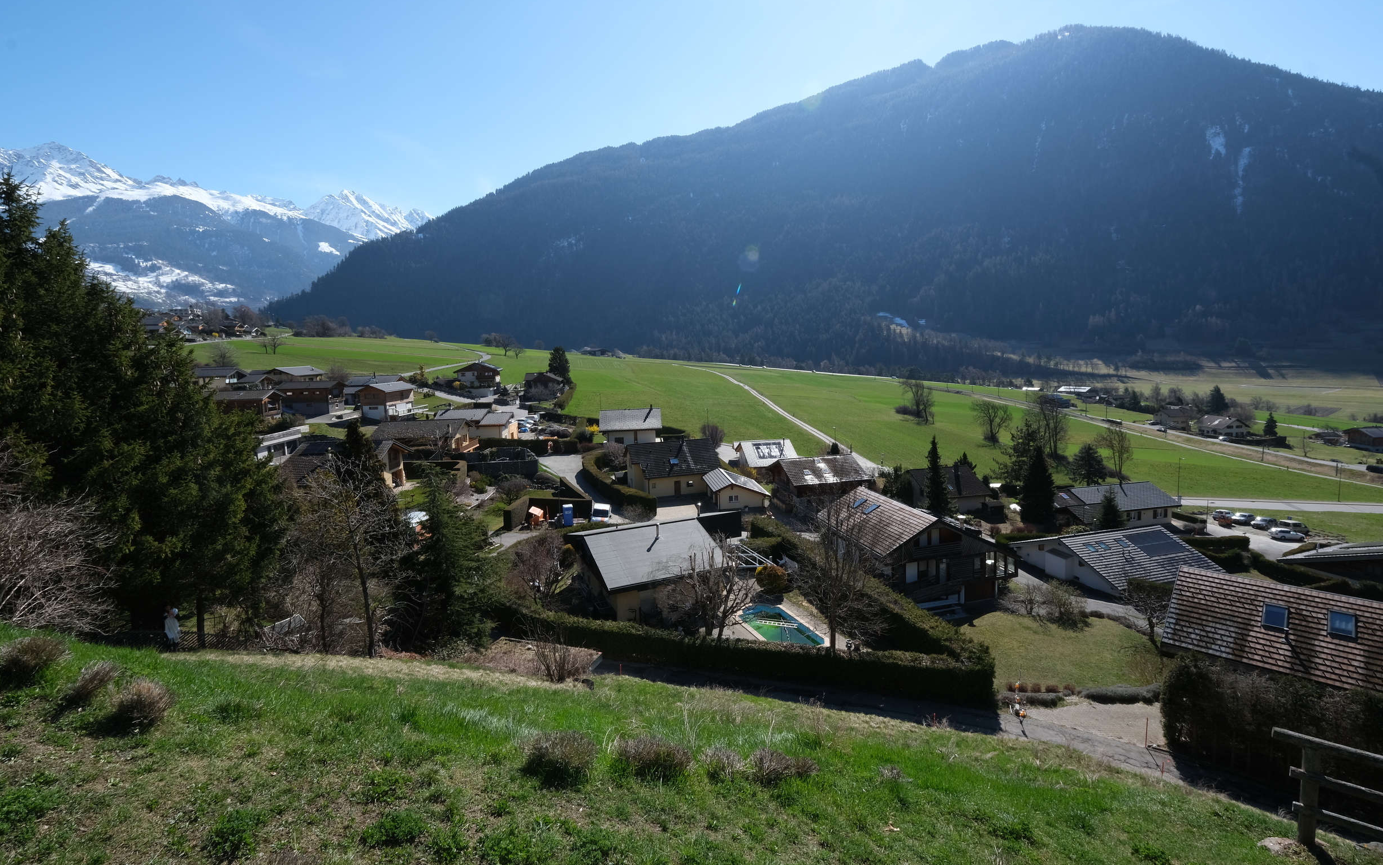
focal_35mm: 16
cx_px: 705
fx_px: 603
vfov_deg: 71.2
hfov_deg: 97.8
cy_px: 408
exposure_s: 1/60
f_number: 16
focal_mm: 10
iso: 160
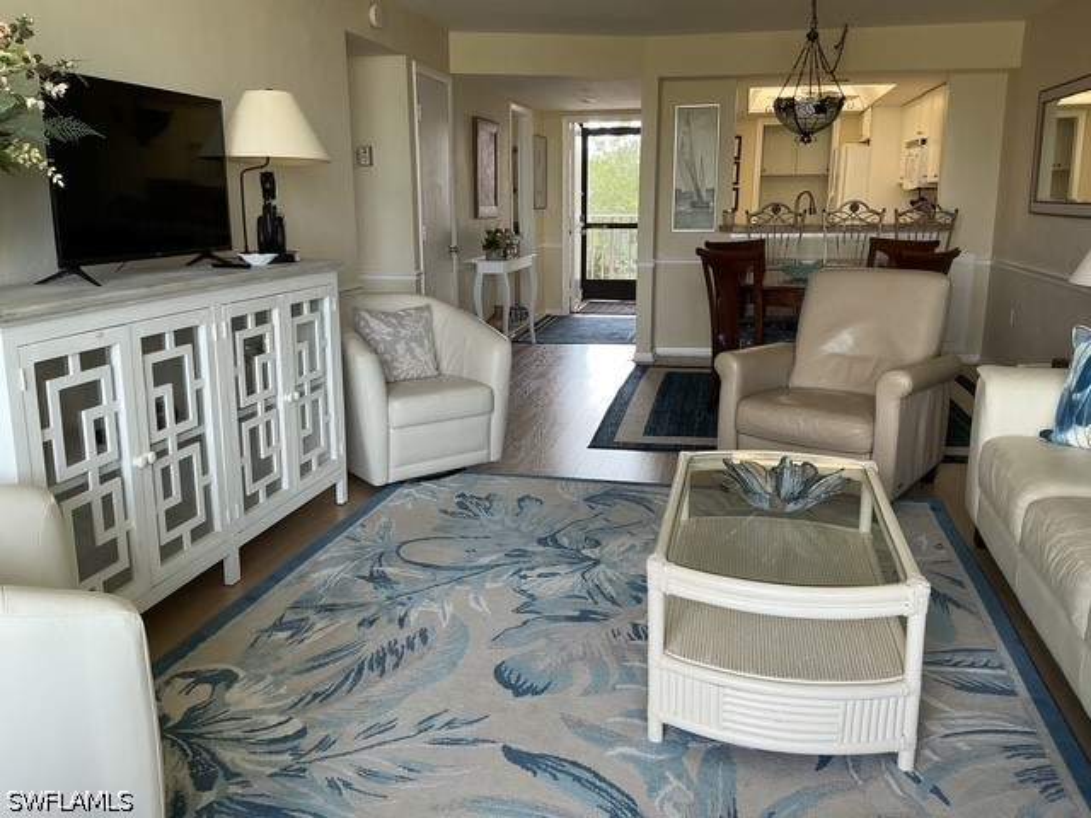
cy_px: 409
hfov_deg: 61.7
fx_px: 914
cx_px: 546
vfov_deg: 48.2
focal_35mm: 29
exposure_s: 1/60
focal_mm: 3
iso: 40
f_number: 1.8
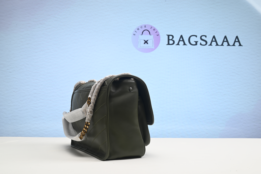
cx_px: 130
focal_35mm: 39
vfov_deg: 34.2
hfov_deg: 49.5
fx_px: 283
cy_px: 87
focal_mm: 39
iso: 100
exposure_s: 1/2.5
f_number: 16
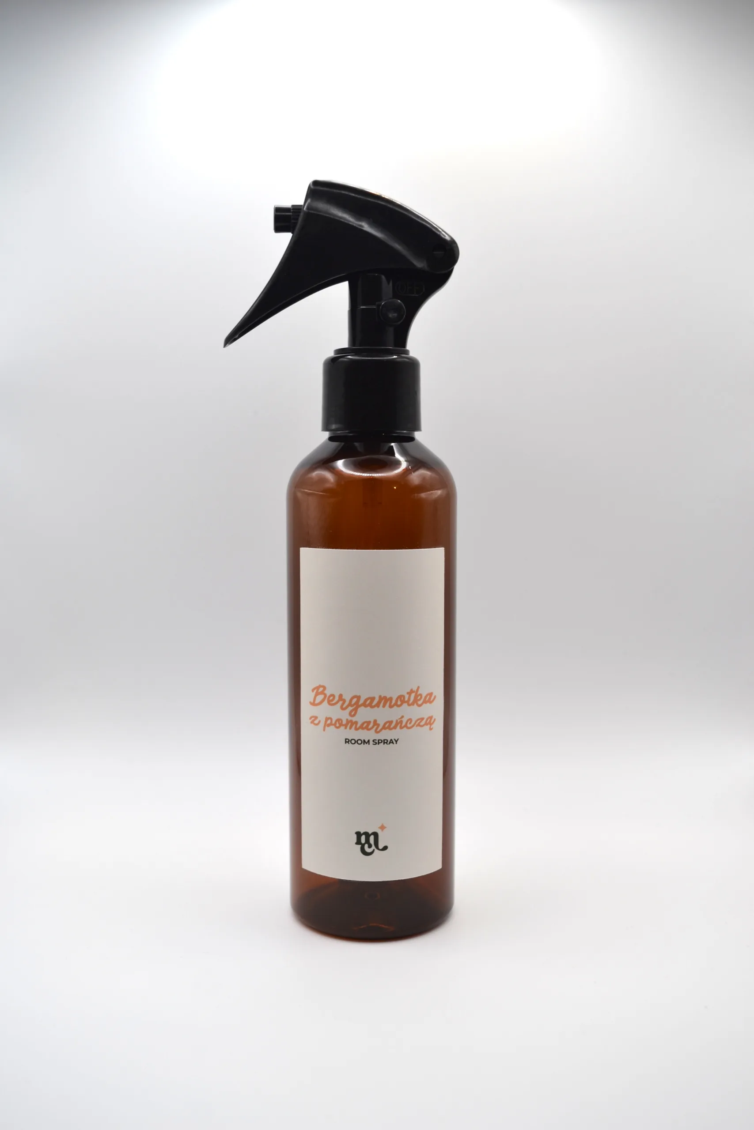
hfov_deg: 38.4
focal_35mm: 34
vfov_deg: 55.1
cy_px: 565
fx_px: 1084
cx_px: 377
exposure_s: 1/60
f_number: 5.6
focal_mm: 23
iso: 100
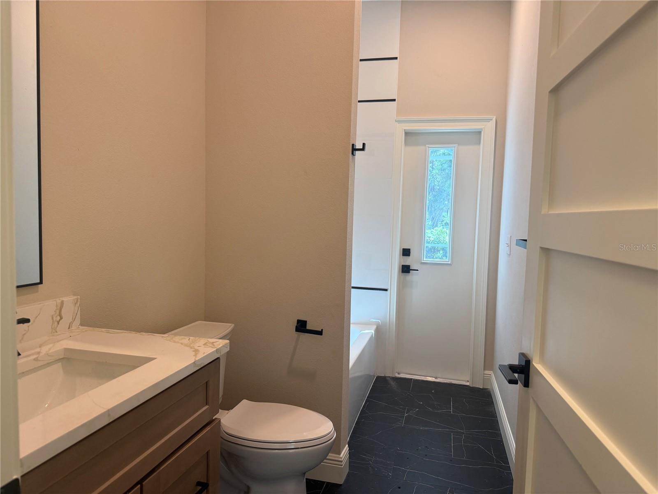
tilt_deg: -2.8
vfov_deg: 56.8
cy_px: 247
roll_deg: -1.3
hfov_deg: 71.6
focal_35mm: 24
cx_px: 329
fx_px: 456
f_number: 1.78
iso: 160
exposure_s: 1/120
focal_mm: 6.76
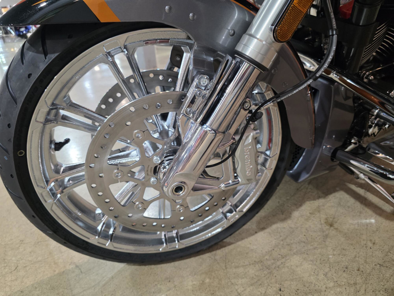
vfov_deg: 58.9
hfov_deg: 73.9
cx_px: 197
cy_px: 148
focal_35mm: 23
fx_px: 262
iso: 800
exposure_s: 1/120
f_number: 1.7
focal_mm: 6.3
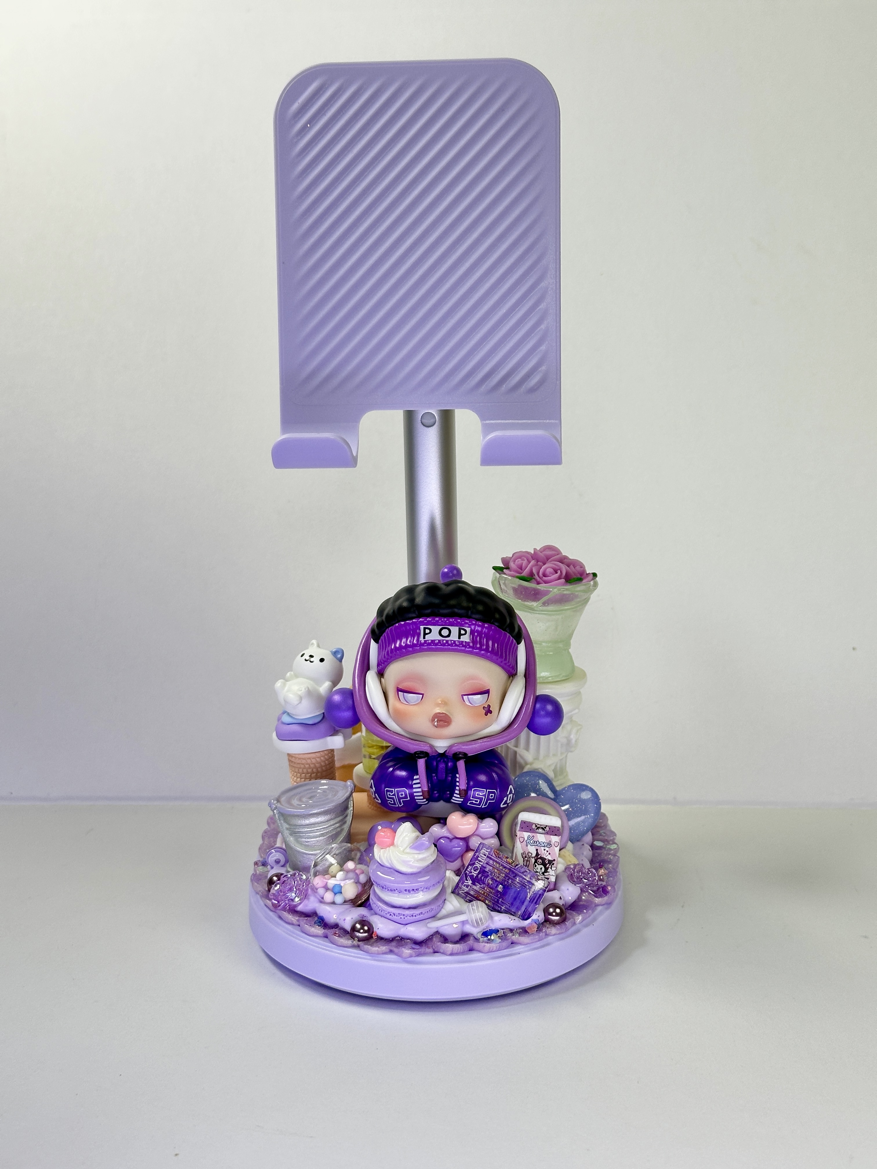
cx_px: 438
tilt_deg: -16.1
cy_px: 584
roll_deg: +0.5
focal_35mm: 48
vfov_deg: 39.7
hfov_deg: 30.3
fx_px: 1621
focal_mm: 6.86
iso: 64
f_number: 1.78
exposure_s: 1/201
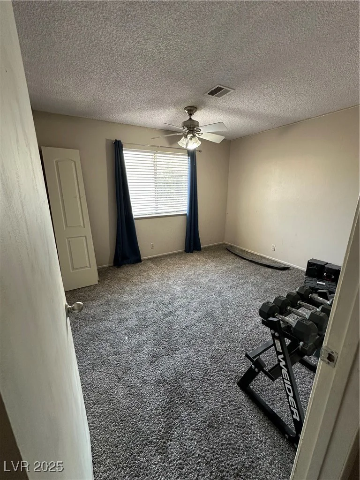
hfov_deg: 85.7
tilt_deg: -15.4
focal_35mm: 14
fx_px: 194
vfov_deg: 102.1
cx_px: 180
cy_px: 240
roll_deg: -0.4
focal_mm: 2.22
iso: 200
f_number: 2.2
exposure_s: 1/120
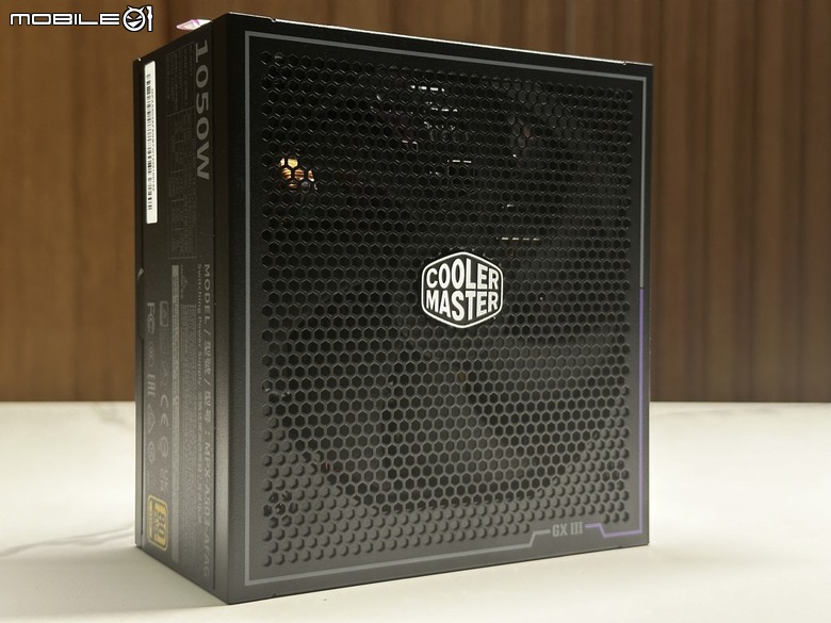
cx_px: 416
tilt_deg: -1.6
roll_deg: -0.2
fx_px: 1152
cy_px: 312
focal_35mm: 48
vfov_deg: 30.3
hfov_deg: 39.7
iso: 250
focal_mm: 6.86
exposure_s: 1/40
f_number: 1.78
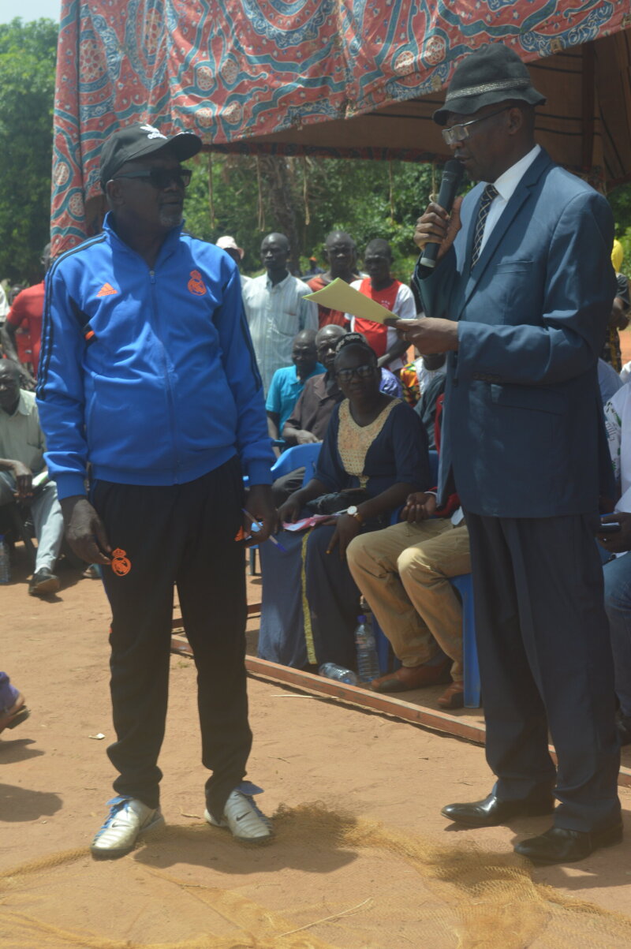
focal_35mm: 54
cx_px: 316
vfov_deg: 36.9
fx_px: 1422
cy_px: 474
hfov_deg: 25.0
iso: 100
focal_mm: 36
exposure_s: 1/200
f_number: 7.1
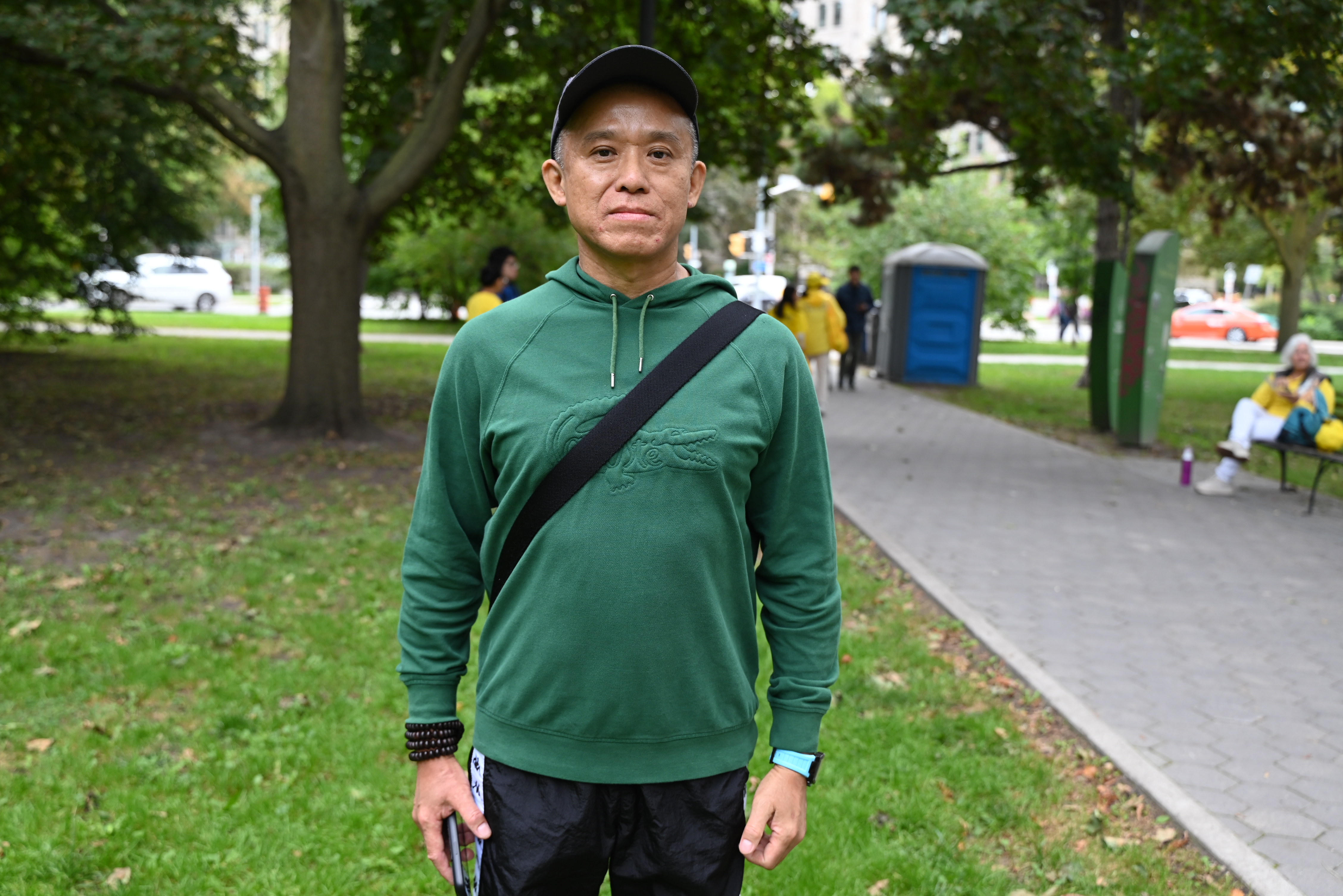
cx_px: 672
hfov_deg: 51.9
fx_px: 1380
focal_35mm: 37
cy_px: 448
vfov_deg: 35.9
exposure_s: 1/250
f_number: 4
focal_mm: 37
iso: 250
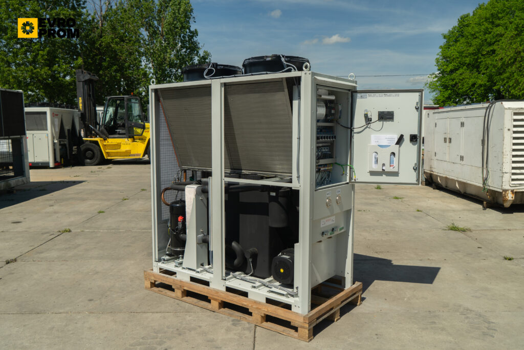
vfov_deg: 45.0
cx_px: 262
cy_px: 175
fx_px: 422
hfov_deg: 63.7
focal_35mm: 29
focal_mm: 29
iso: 100
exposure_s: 1/250
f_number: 6.3
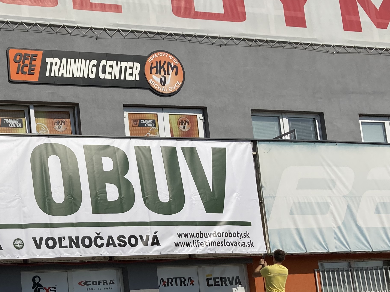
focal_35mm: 62
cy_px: 253
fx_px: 699
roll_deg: +0.4
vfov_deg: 23.1
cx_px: -11
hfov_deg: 29.0
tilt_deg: +10.4
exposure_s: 1/6024
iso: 20
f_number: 1.8
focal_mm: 3.99
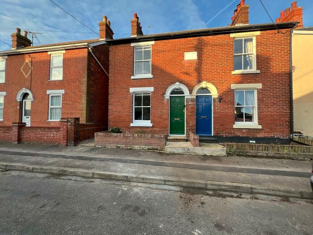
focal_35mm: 13
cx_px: 156
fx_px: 118
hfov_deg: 106.2
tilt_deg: +2.4
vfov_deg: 89.9
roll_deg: -0.9
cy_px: 118
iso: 32
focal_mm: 1.57
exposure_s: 1/219
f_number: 1.8
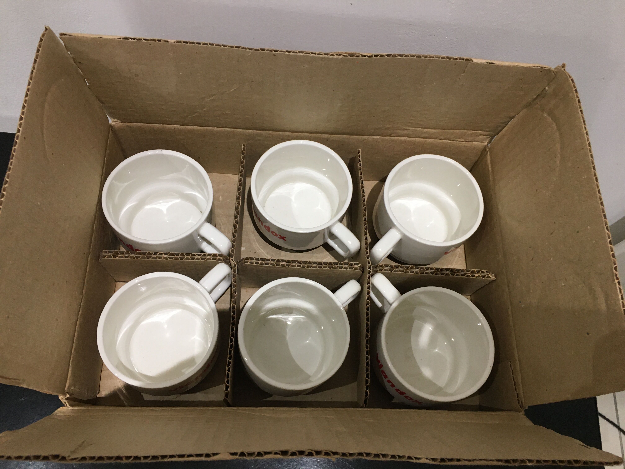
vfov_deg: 48.2
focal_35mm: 29
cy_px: 234
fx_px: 524
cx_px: 312
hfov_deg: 61.7
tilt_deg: -67.6
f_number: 2.2
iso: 100
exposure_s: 1/33
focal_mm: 4.15
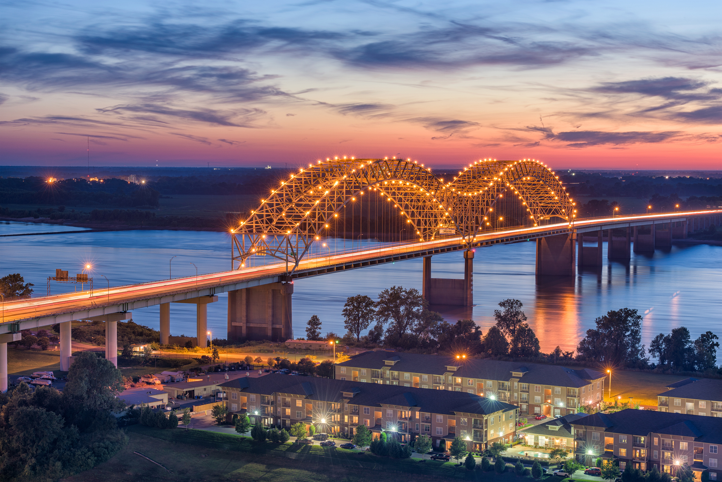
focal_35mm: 70
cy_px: 241
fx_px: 1404
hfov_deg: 28.8
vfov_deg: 19.5
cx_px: 361
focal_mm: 70
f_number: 8
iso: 80
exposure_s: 30
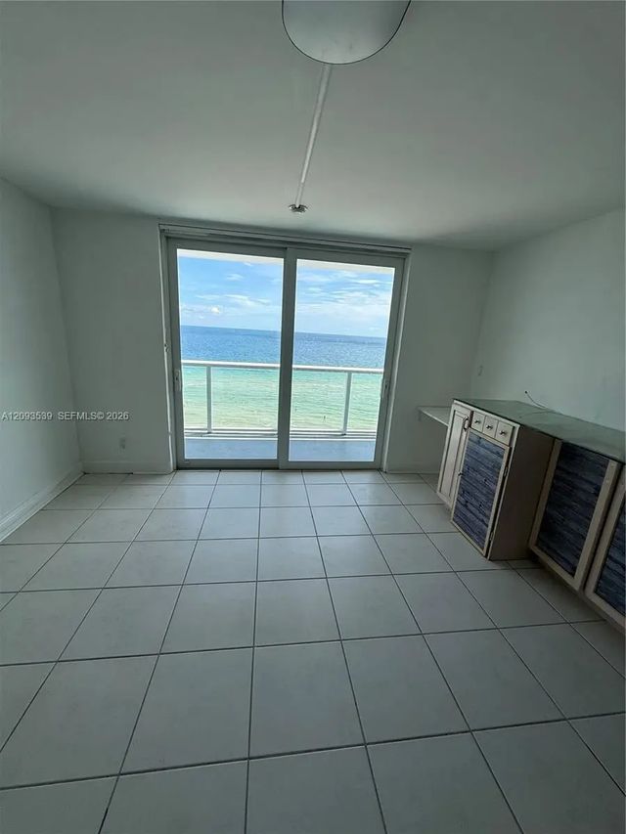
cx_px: 313
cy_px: 417
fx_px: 337
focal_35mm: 14
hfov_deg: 85.7
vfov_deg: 102.1
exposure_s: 1/664
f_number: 2.2
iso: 50
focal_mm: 2.22
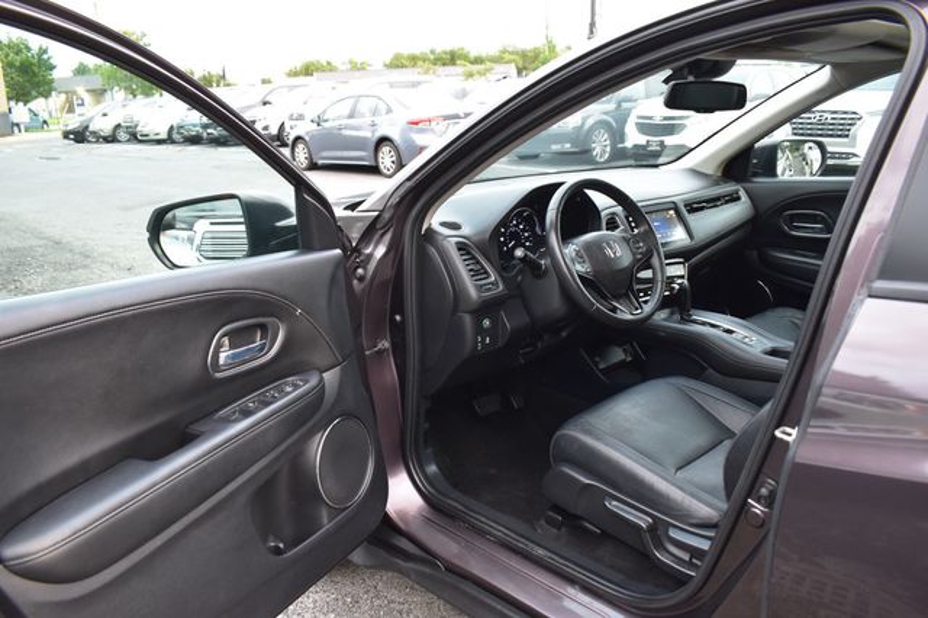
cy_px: 309
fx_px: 773
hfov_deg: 62.0
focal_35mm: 30
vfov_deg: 43.6
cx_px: 464
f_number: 6.3
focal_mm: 20
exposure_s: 1/15
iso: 1000
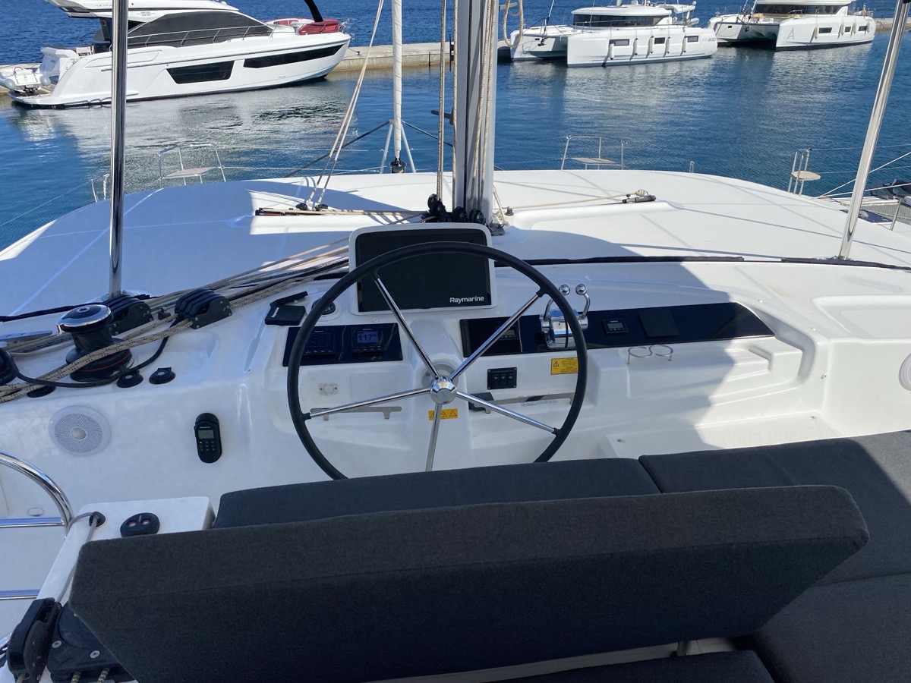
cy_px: 342
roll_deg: -0.4
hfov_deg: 67.3
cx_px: 456
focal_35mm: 26
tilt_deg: -27.7
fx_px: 684
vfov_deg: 53.1
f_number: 1.8
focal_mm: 4.25
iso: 32
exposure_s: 1/3984
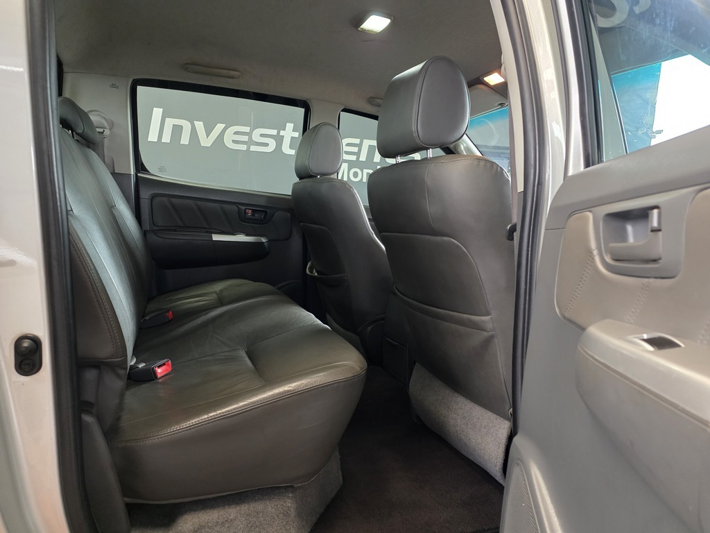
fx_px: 472
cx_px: 355
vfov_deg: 58.9
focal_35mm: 23
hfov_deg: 73.9
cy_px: 266
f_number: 1.7
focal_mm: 6.25
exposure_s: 1/100
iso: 800
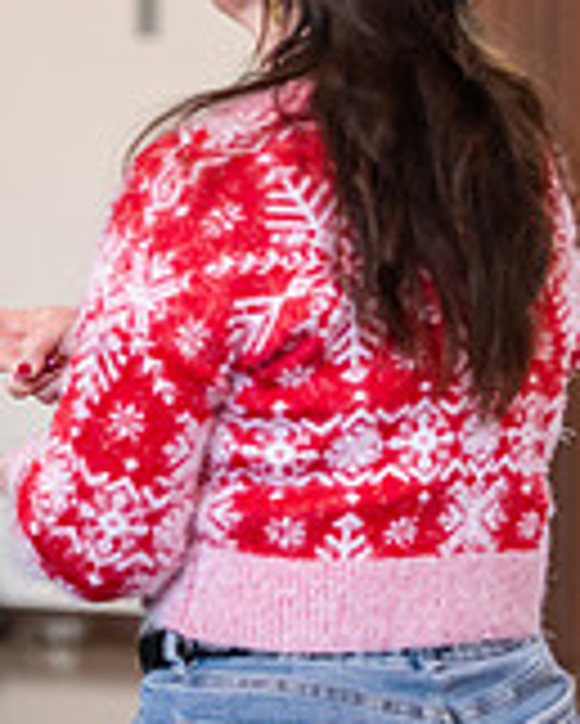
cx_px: -148
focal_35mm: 291
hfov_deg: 5.3
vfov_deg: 6.6
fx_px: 6238
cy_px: -11
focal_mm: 86
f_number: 3.2
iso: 1600
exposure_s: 1/200
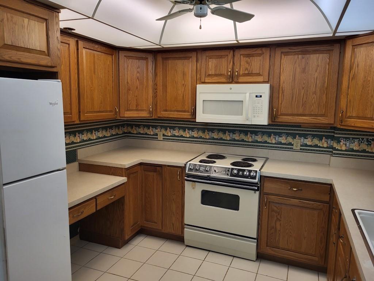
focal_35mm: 26
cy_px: 140
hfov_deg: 67.3
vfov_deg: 53.1
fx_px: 281
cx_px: 187
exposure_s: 1/120
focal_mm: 5.4
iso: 250
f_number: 1.8
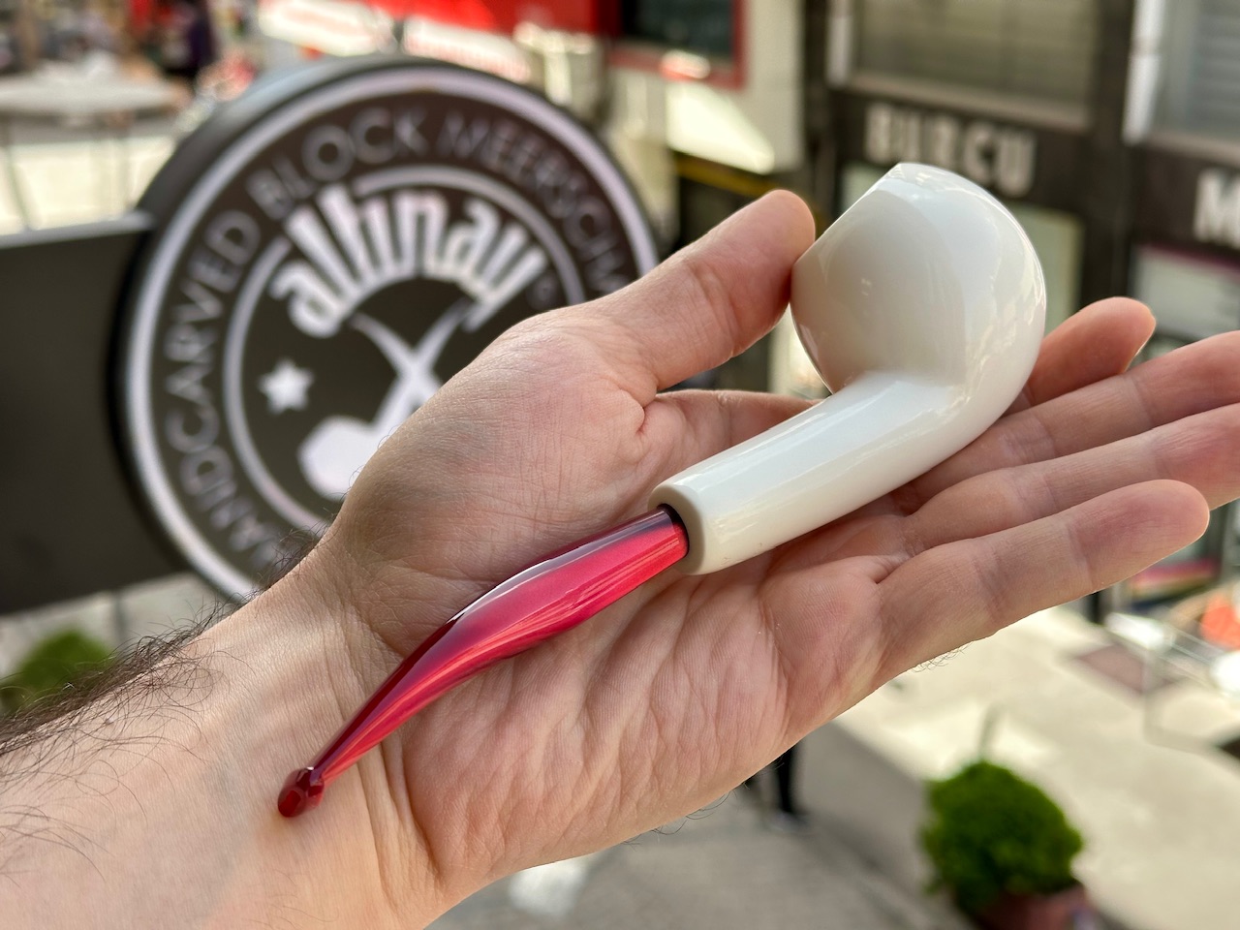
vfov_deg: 30.3
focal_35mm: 48
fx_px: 1719
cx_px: 620
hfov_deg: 39.7
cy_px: 465
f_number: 1.78
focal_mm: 6.86
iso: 64
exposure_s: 1/810
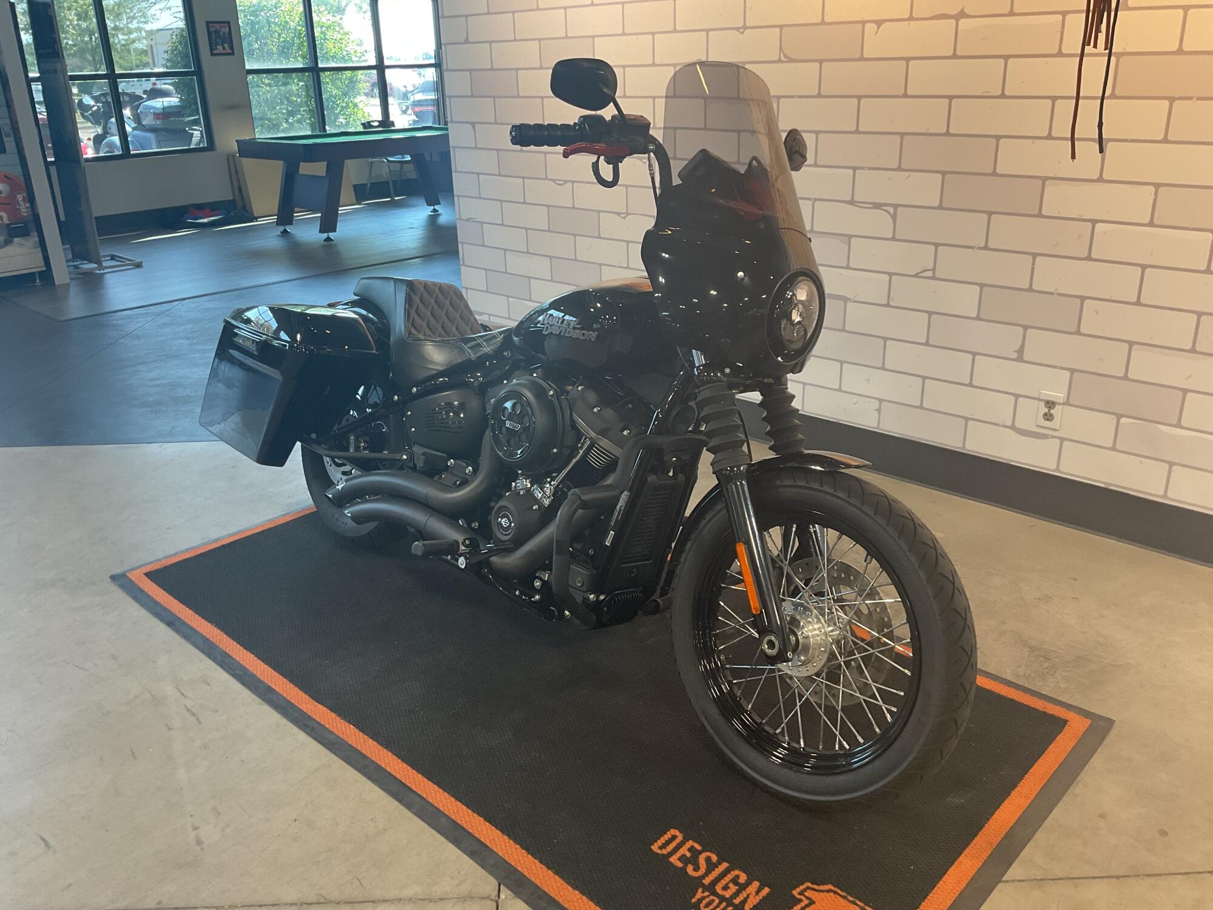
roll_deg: +3.0
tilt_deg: -22.1
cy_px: 455
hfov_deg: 61.7
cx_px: 606
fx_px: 1016
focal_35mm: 29
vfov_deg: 48.2
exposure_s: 1/50
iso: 64
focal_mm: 3
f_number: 1.8
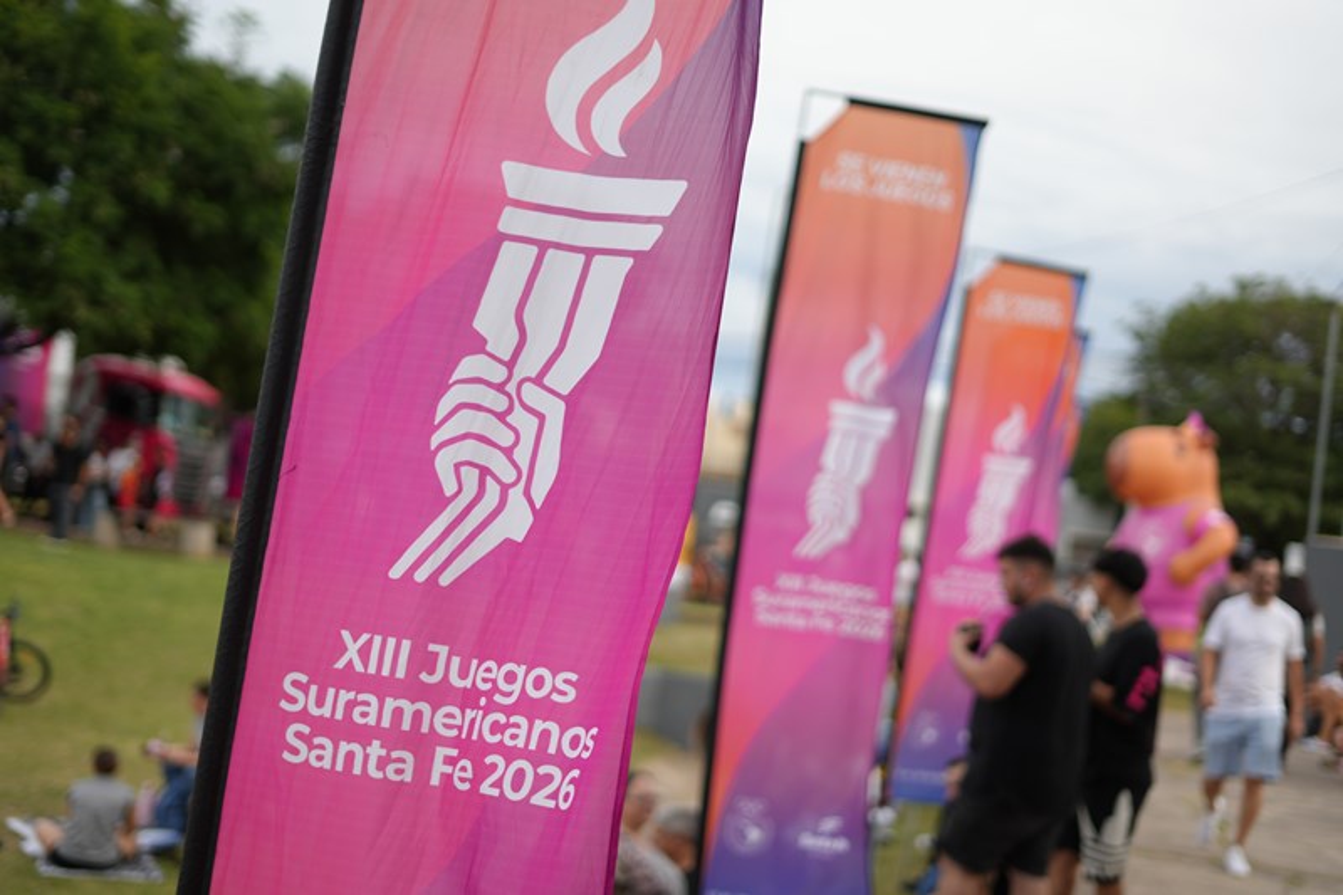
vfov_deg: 27.0
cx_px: 672
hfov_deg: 39.6
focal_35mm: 50
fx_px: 1865
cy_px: 448
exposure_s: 1/2000
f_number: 2
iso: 160
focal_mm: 50
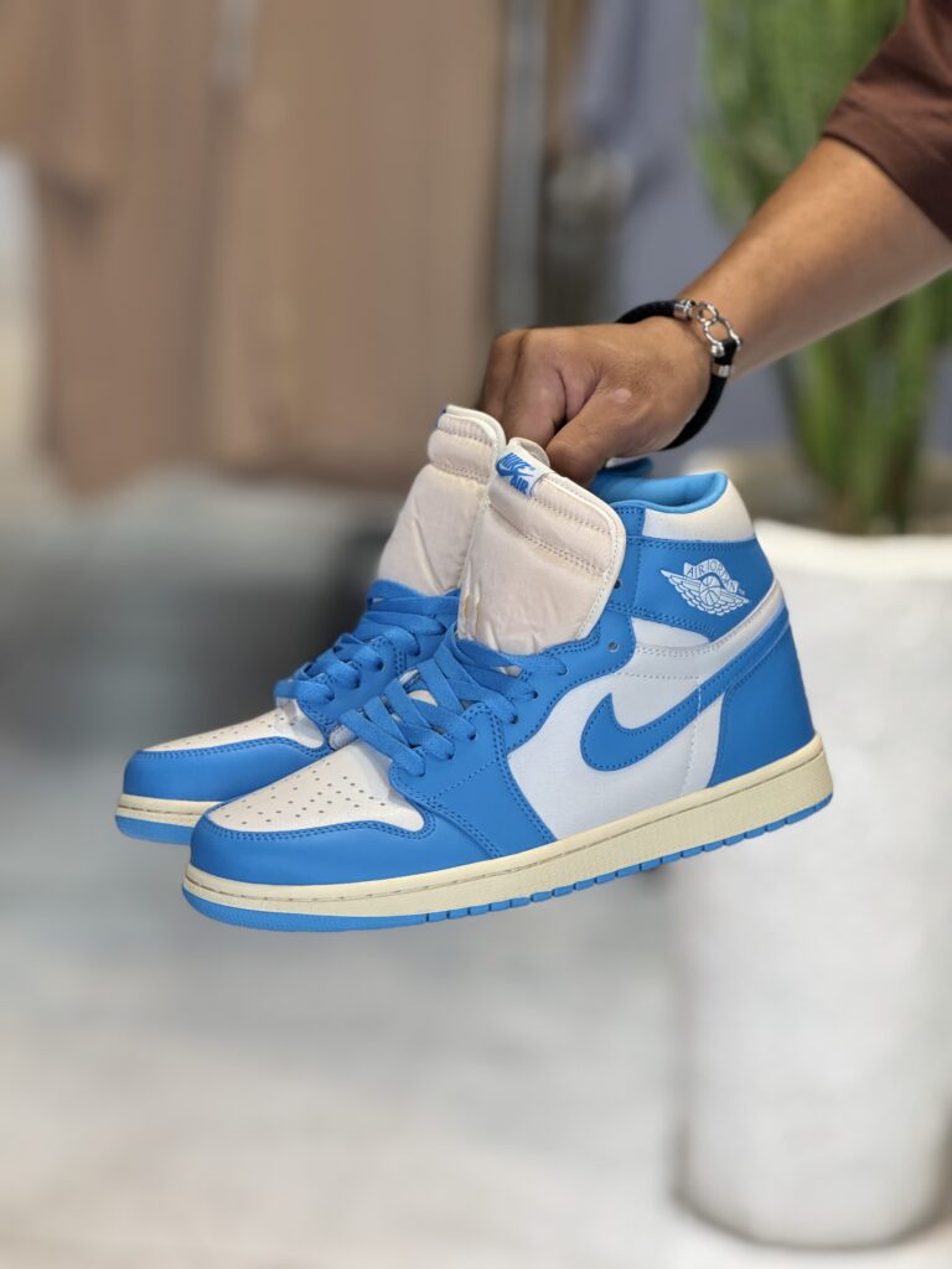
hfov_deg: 12.3
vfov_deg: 16.4
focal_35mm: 120
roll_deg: -2.8
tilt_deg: -16.6
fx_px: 4400
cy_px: 634
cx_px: 476
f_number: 2.8
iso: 80
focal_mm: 15.66
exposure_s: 1/100
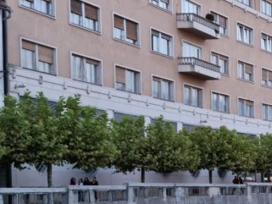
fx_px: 676
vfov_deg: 16.8
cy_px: 204
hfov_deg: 19.7
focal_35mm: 86
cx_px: 412
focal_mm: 5.9
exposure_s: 1/50
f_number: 2
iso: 100
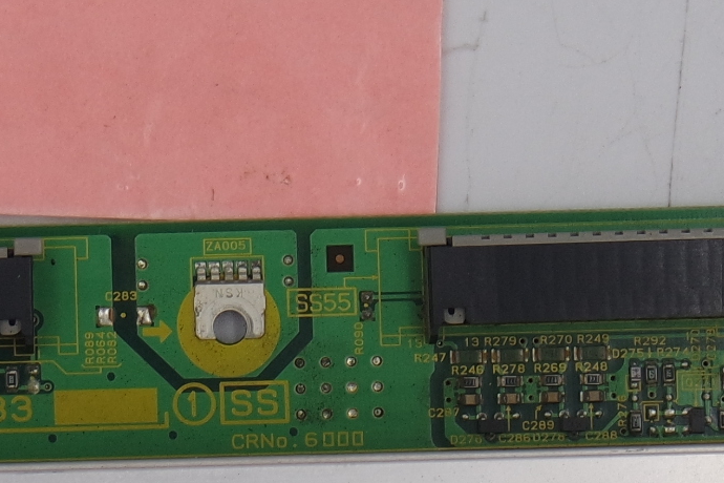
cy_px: 289
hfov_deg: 9.3
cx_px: 139
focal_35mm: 220
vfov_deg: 6.2
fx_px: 4424
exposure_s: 1/125
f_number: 5.6
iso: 160
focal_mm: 19
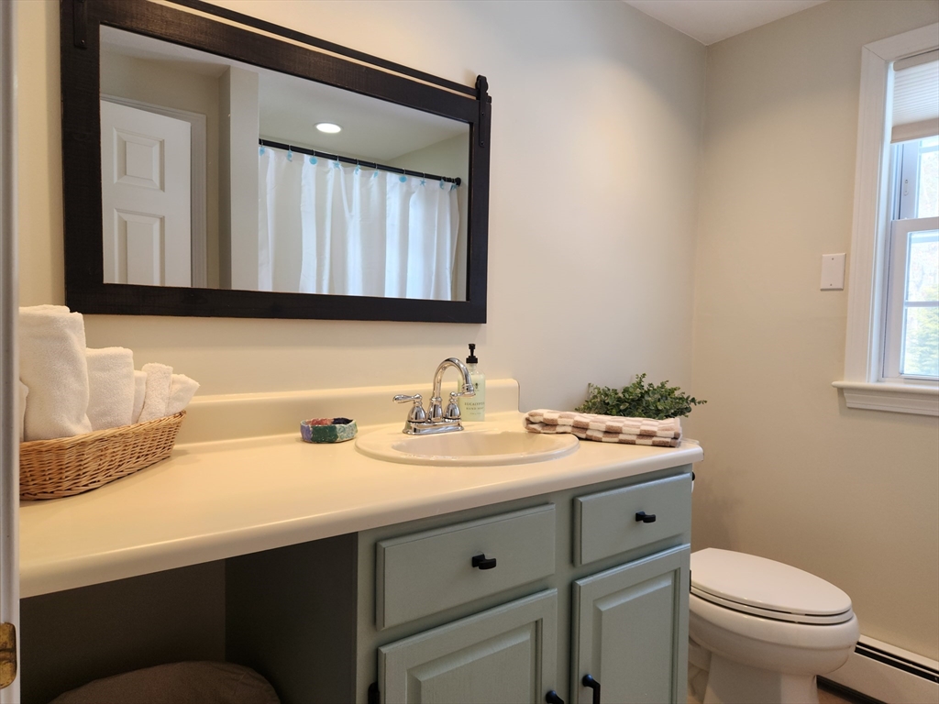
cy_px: 352
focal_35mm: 23
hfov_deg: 73.9
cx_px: 470
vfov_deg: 58.9
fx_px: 624
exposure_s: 1/60
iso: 32
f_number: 1.8
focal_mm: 5.4
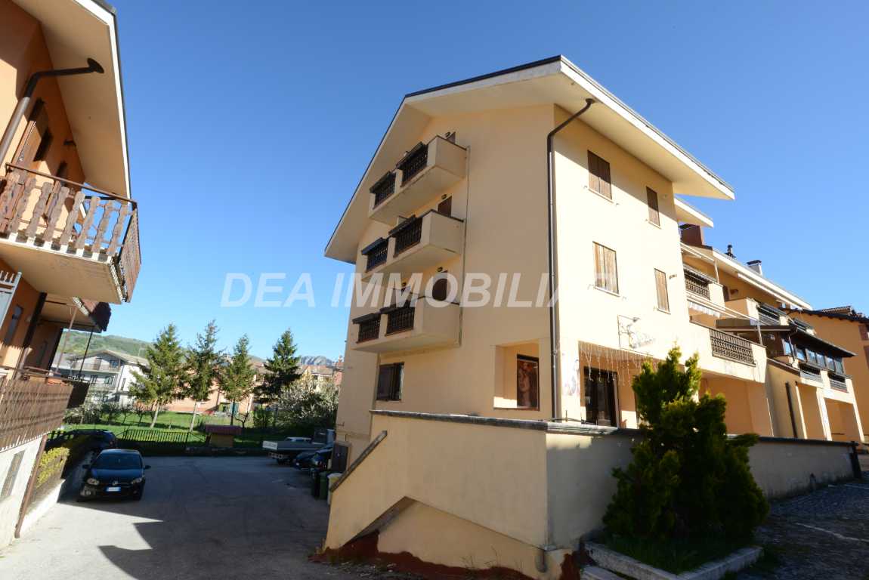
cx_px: 434
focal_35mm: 17
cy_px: 290
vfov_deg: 70.5
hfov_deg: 93.2
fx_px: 411
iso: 360
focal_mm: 17
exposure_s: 1/60
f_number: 22
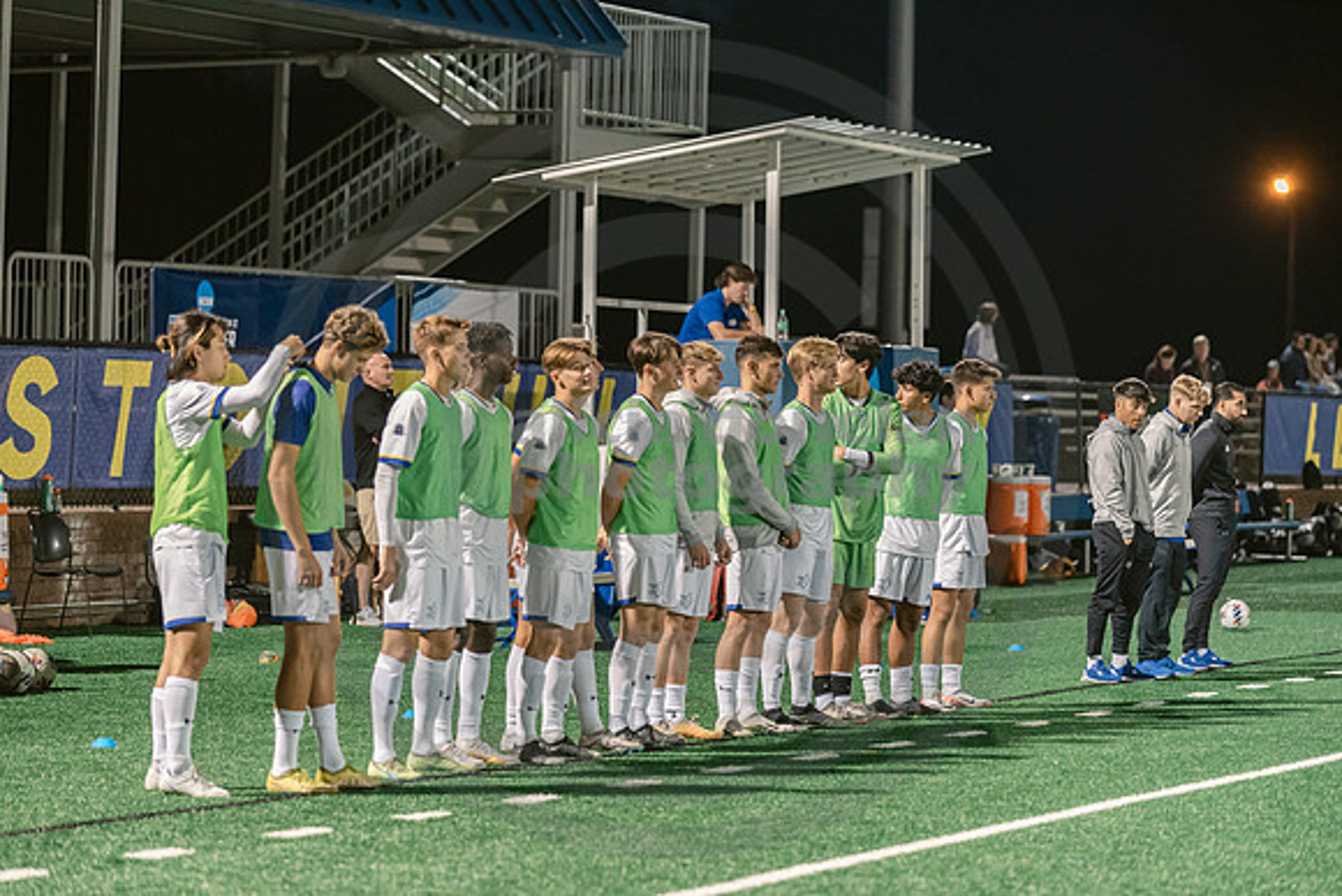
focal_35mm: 125
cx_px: 671
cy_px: 448
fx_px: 4661
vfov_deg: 11.0
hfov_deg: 16.4
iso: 2500
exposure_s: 1/200
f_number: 2.8
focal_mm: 125
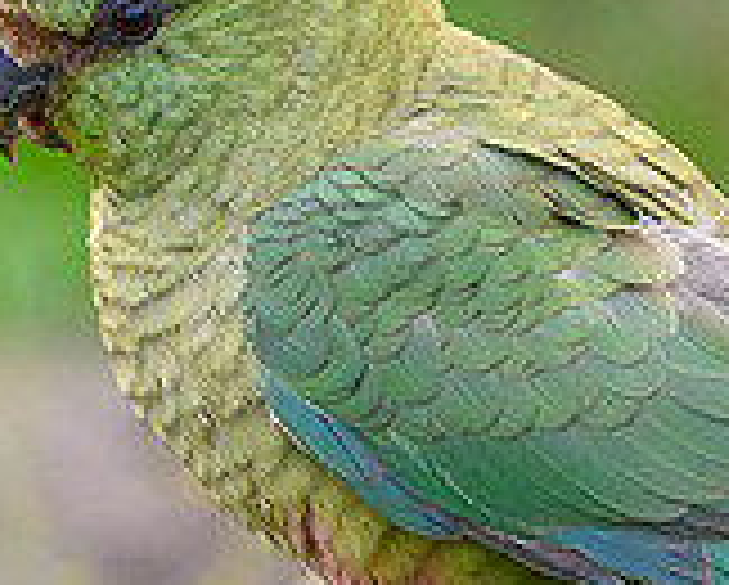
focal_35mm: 1810
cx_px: 206
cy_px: 475
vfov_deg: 0.9
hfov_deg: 1.1
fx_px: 39099
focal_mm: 400
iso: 1600
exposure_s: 1/1600
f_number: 2.8
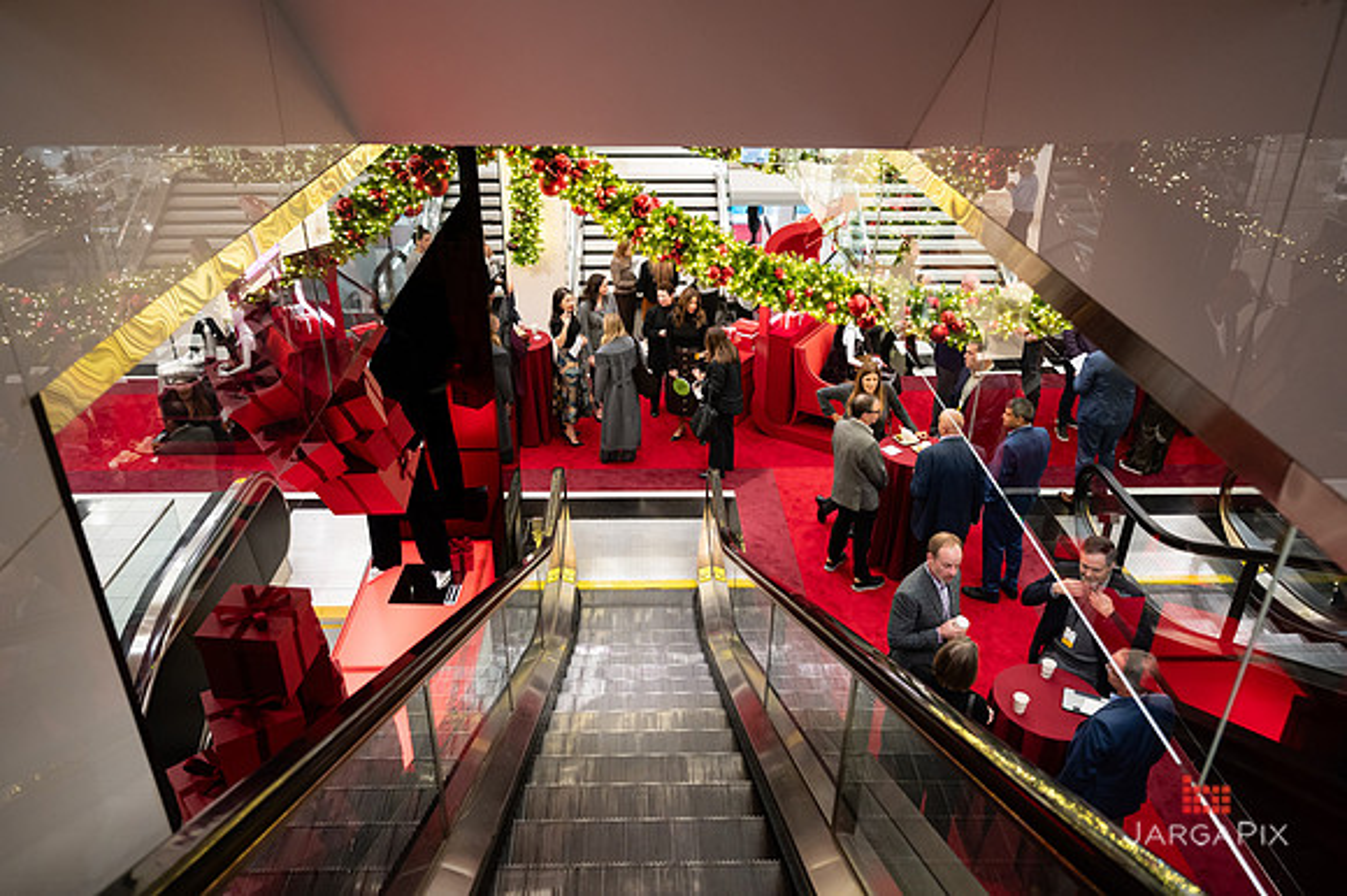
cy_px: 429
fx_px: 956
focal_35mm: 26
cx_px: 663
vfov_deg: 50.2
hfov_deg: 70.3
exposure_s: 1/160
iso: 1250
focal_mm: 24
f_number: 3.2
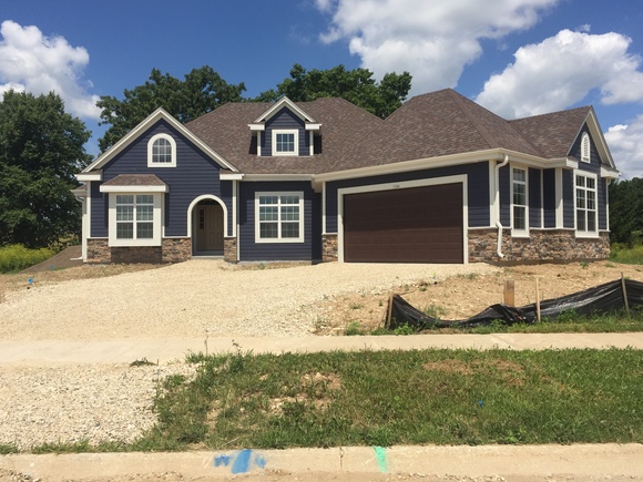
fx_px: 557
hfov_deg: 60.0
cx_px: 320
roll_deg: +0.8
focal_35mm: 30
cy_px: 237
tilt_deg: -0.1
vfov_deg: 46.8
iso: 32
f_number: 2.2
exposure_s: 1/3049
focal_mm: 4.15
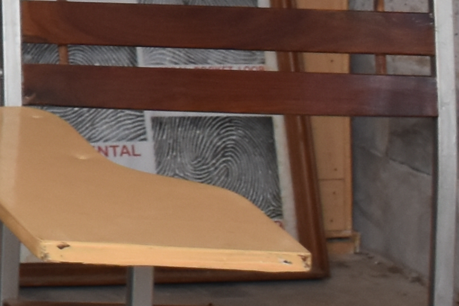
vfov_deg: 4.6
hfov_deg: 6.5
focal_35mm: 287
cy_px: -508
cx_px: -956
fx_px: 3660
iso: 500
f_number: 6.3
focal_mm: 26
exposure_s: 1/60
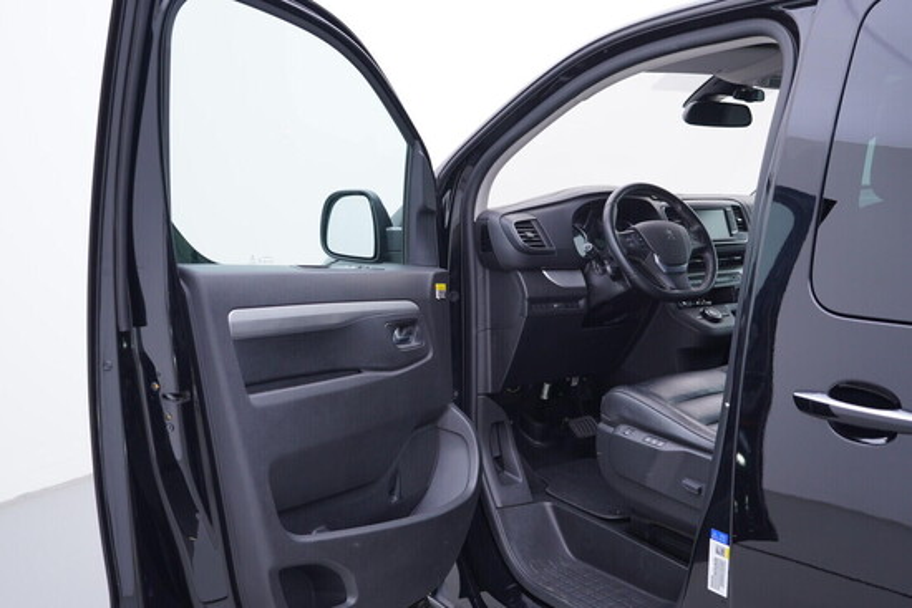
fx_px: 912
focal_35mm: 36
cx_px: 456
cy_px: 304
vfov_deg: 36.9
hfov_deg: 53.1
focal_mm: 24
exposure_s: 1/50
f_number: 3.2
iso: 125
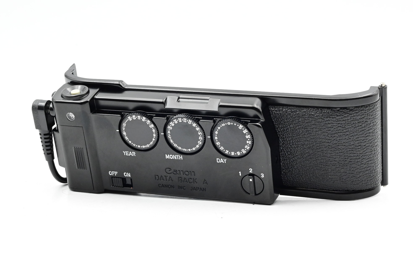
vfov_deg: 18.2
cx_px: 206
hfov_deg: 27.0
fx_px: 860
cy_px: 138
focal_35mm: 75
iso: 3200
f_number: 16
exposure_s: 1/100
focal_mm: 50
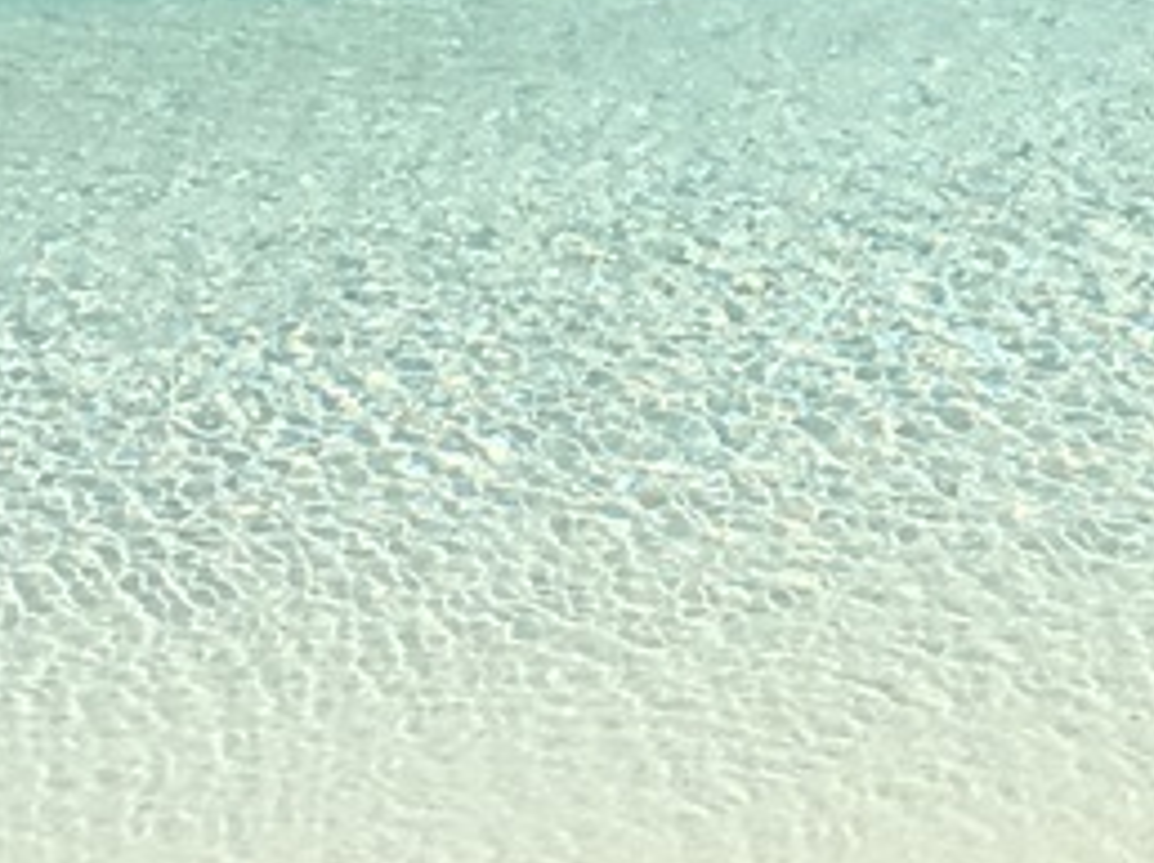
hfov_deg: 11.7
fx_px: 5396
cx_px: 1731
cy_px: -429
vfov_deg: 8.9
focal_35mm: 162
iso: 25
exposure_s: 1/4049
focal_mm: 4.15
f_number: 2.2
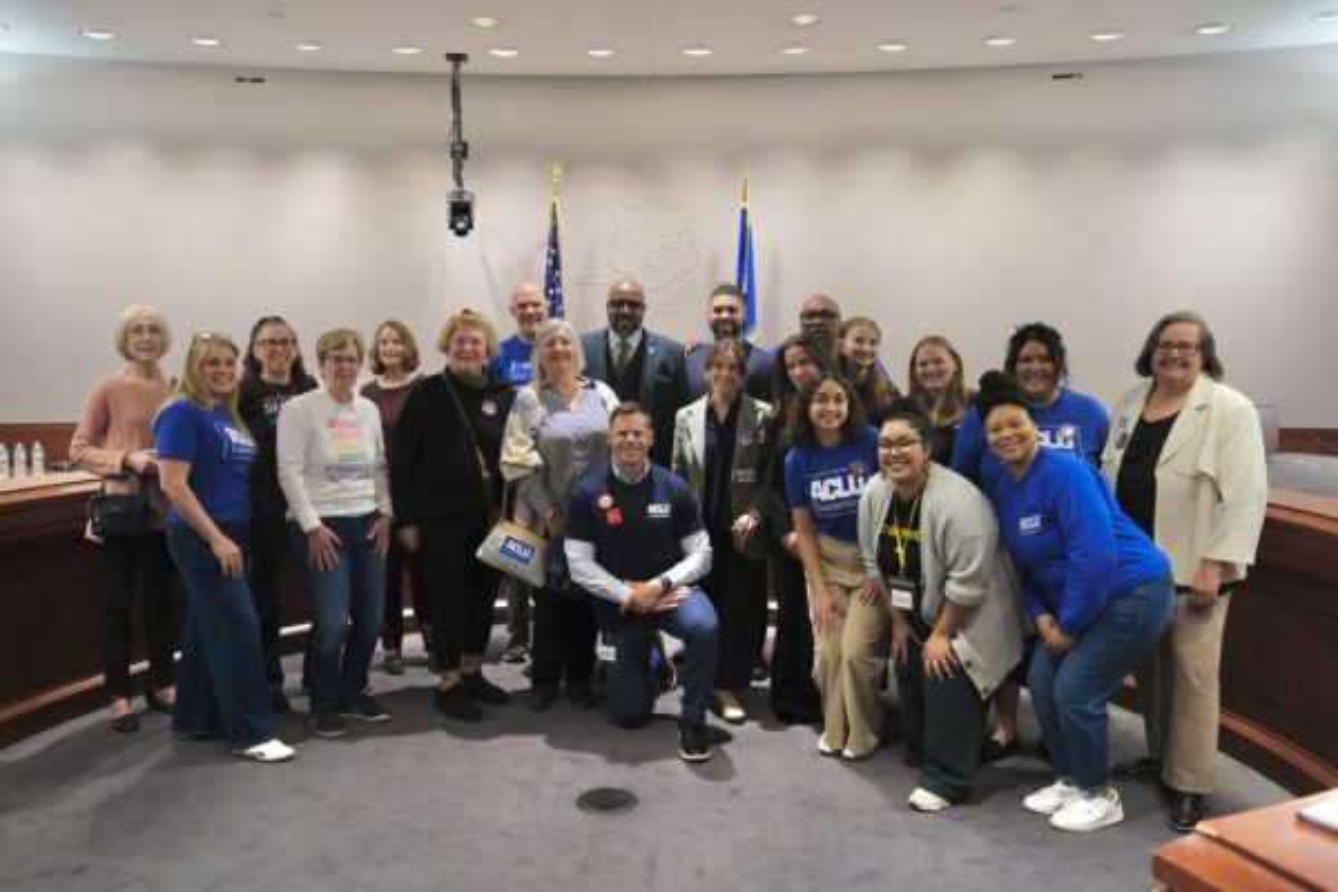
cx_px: 669
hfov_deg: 67.4
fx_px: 1003
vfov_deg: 47.9
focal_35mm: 27
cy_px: 446
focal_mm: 18.2
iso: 2500
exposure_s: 1/60
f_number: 2.8
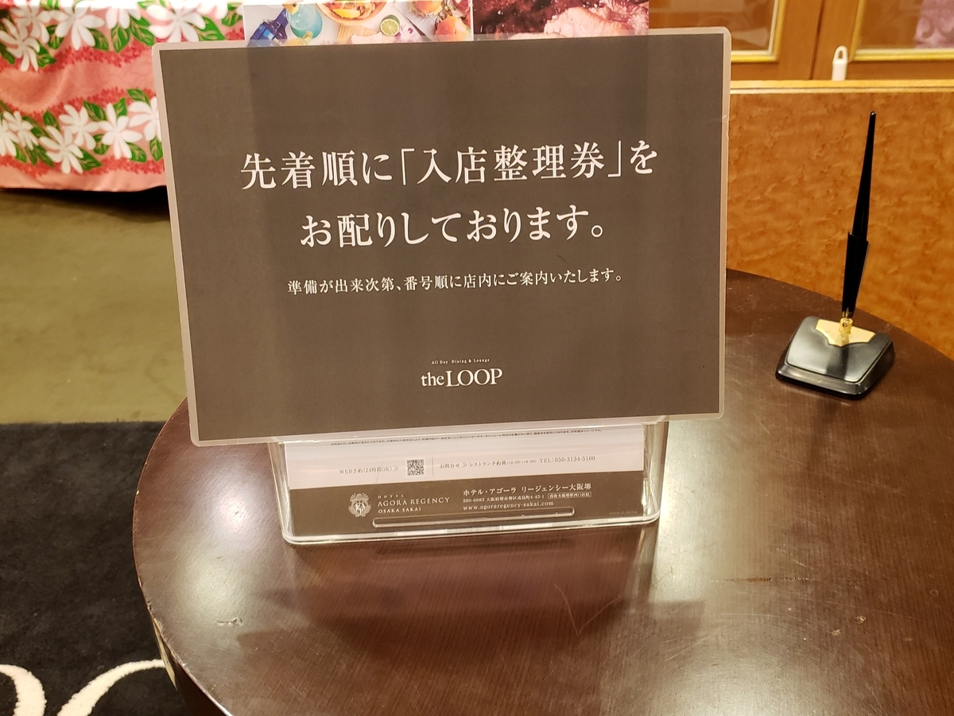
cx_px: 477
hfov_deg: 67.3
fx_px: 717
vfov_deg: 53.1
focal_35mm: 26
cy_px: 358
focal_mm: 4.3
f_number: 1.5
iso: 250
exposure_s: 1/24
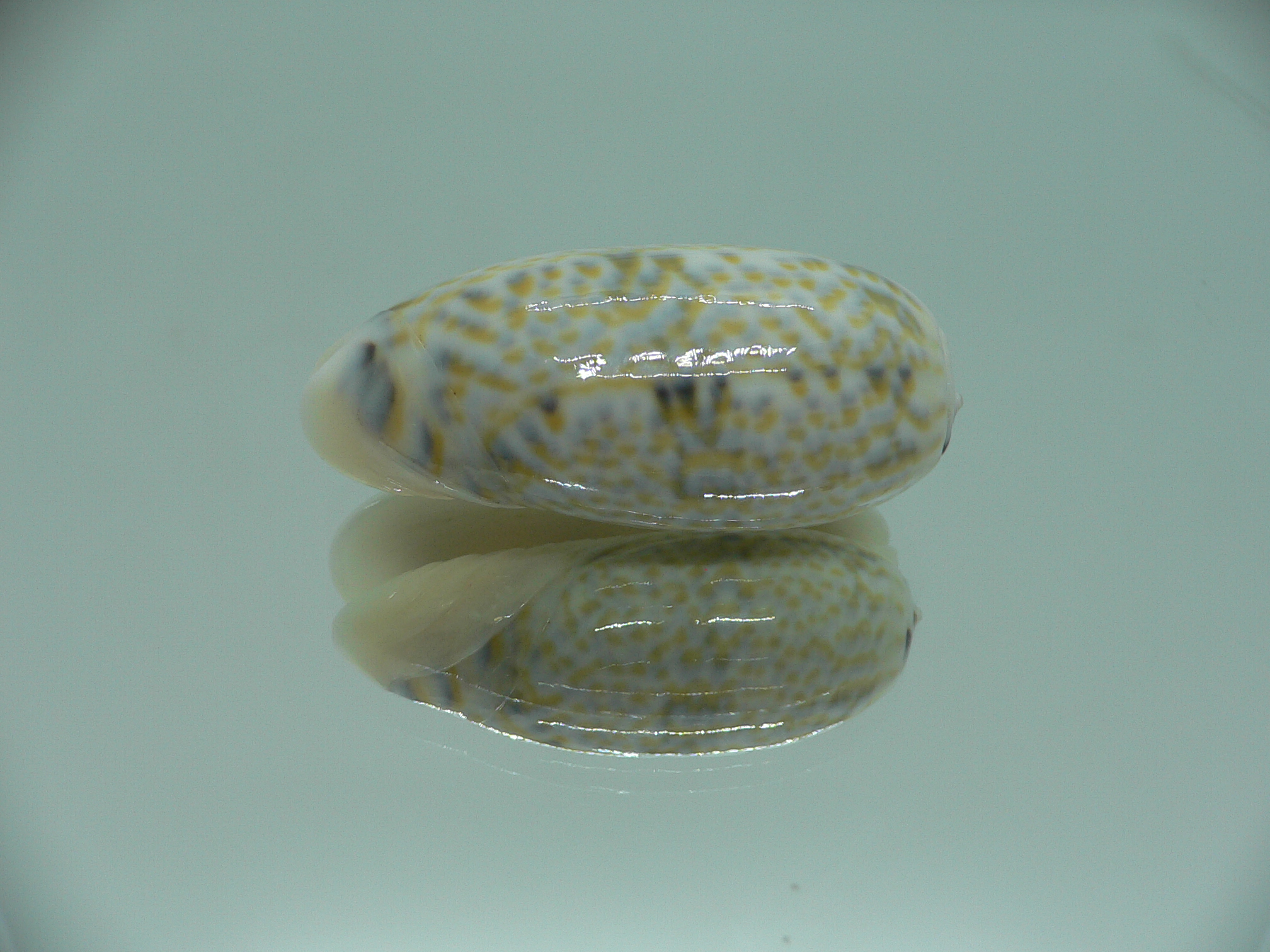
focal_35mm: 35
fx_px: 1284
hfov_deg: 52.6
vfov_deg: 40.7
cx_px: 635
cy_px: 476
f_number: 2.8
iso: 80
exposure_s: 1/60
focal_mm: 4.6
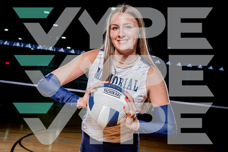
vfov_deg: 28.7
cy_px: 76
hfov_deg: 41.9
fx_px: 298
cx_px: 114
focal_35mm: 47
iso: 250
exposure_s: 1/250
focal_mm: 44
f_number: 5.6
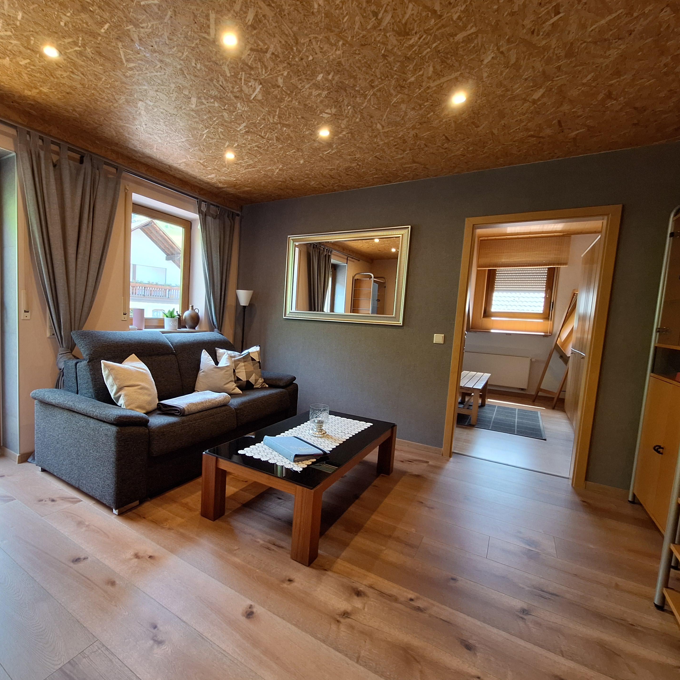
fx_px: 356
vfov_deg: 87.4
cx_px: 271
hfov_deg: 86.3
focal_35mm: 16
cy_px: 355
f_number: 2.2
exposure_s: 1/50
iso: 64
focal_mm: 1.74
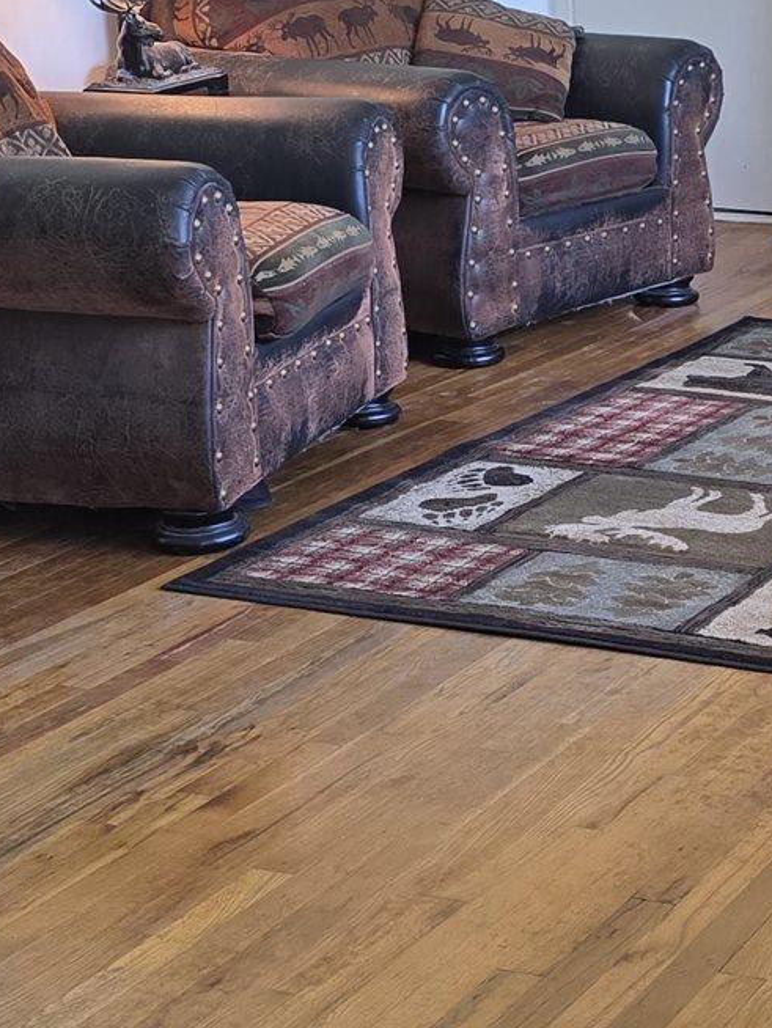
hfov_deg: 17.6
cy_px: 450
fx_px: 2407
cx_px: 863
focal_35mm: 81
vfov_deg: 24.1
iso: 125
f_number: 1.7
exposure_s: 1/120
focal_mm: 6.3
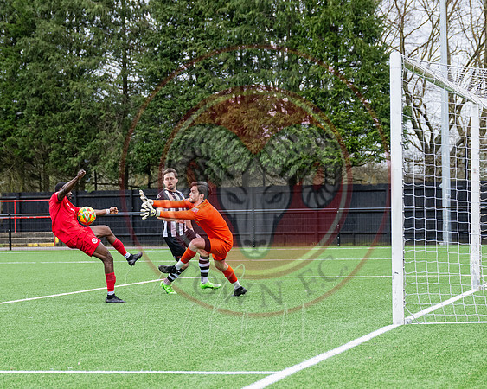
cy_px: 251
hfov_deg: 14.4
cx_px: 164
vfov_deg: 11.6
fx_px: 1918
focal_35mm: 133
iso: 800
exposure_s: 1/1250
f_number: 4
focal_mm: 75
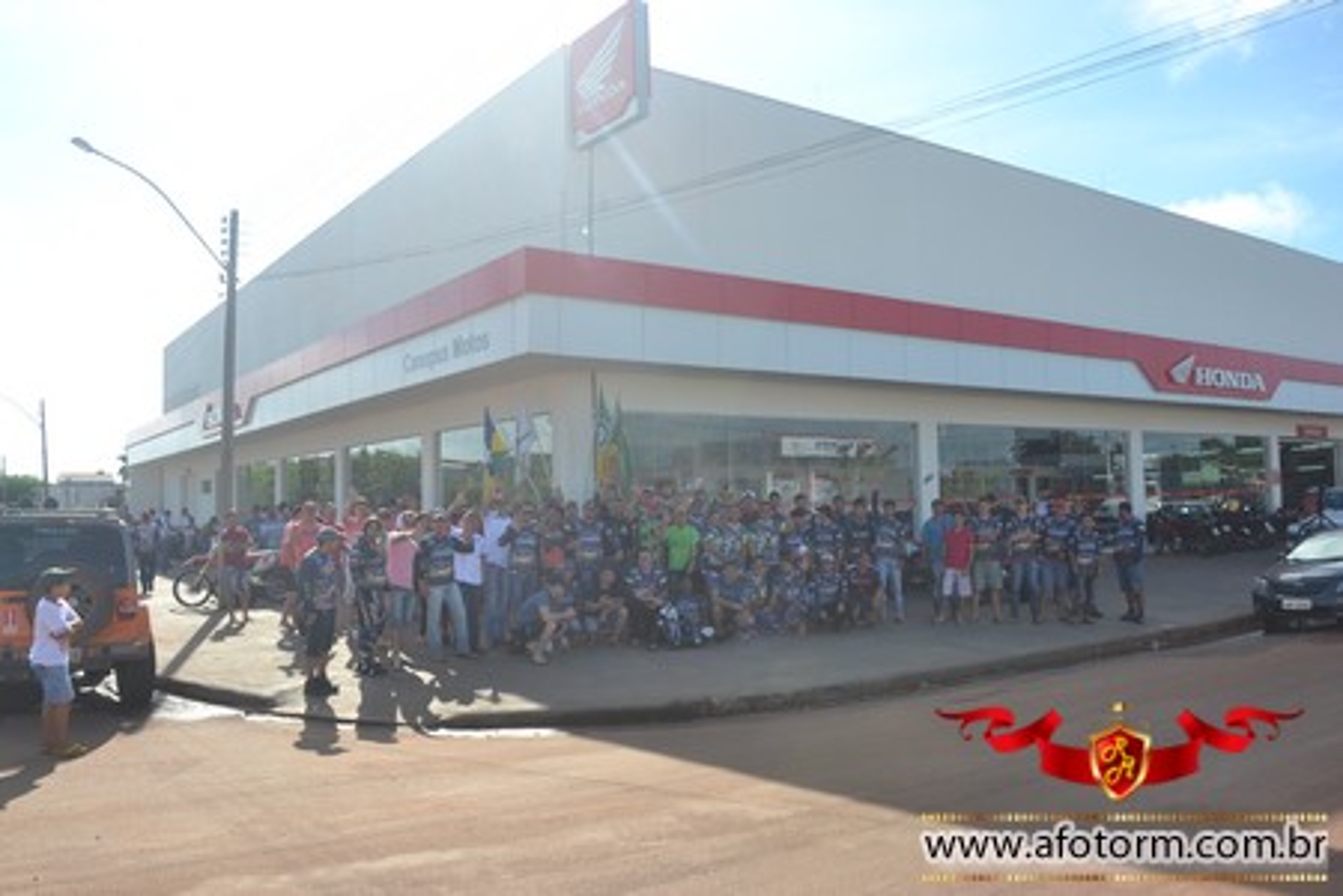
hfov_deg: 61.9
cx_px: 672
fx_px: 1119
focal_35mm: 30
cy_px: 448
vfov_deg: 43.6
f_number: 8
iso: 100
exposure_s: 1/250
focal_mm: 20
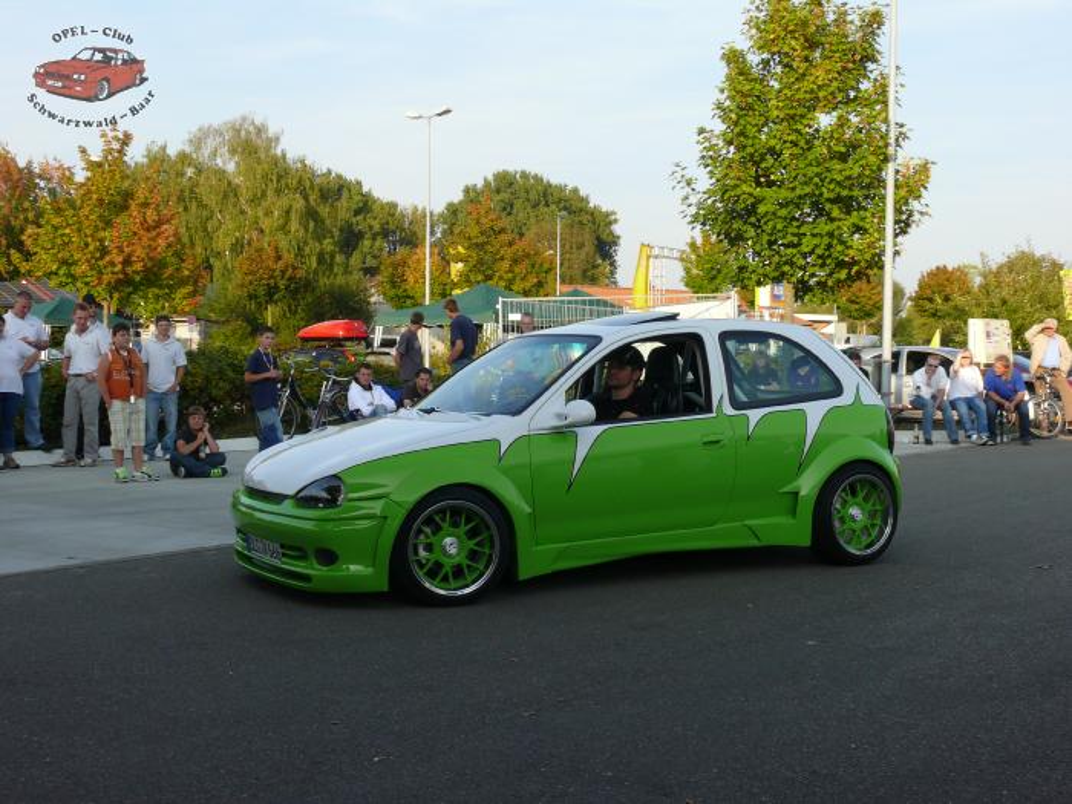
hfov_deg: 41.2
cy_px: 402
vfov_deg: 31.5
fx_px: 1425
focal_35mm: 46
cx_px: 536
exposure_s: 1/200
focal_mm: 9.8
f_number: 5.6
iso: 100
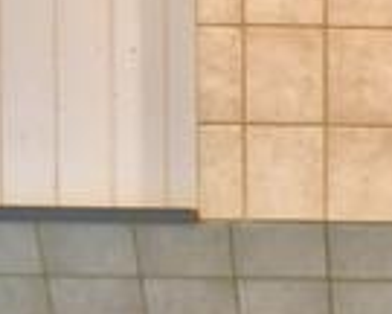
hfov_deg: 16.8
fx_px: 1241
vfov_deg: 14.0
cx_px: 531
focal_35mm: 107
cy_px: 363
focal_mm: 10
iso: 400
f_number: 4.5
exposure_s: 1/40
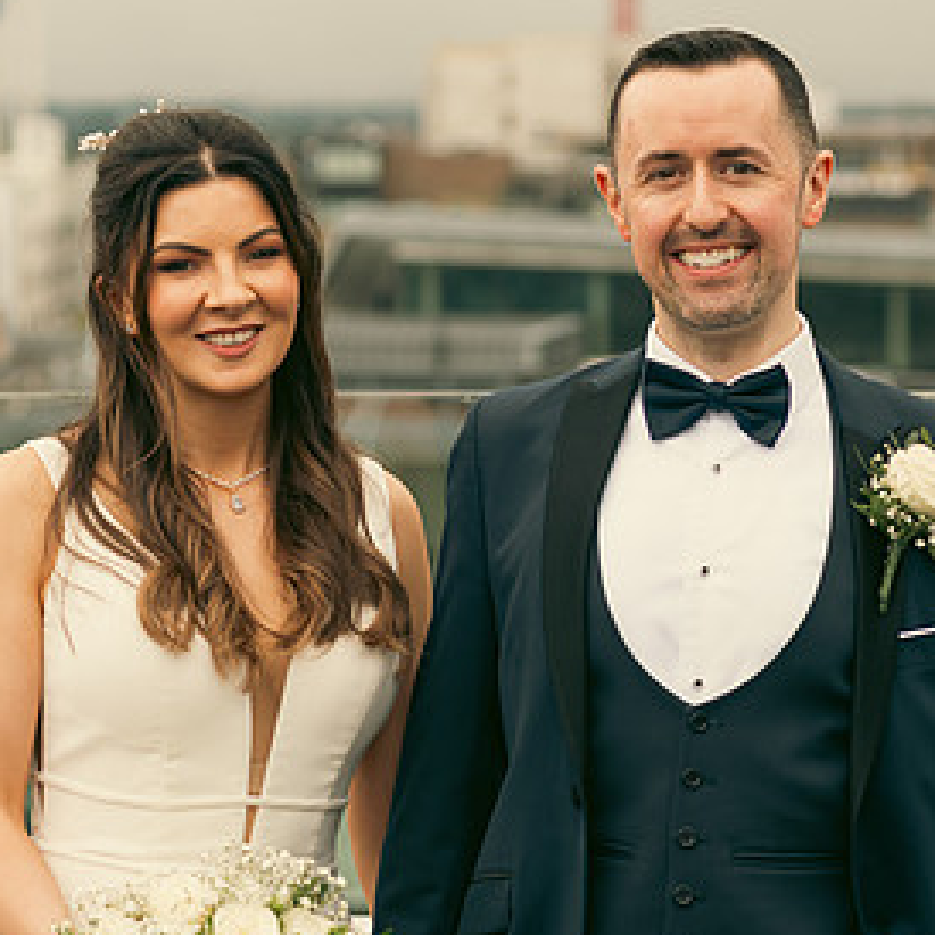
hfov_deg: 12.1
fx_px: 4401
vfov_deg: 12.1
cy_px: 527
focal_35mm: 144
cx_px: 440
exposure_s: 1/250
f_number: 3.5
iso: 100
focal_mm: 80
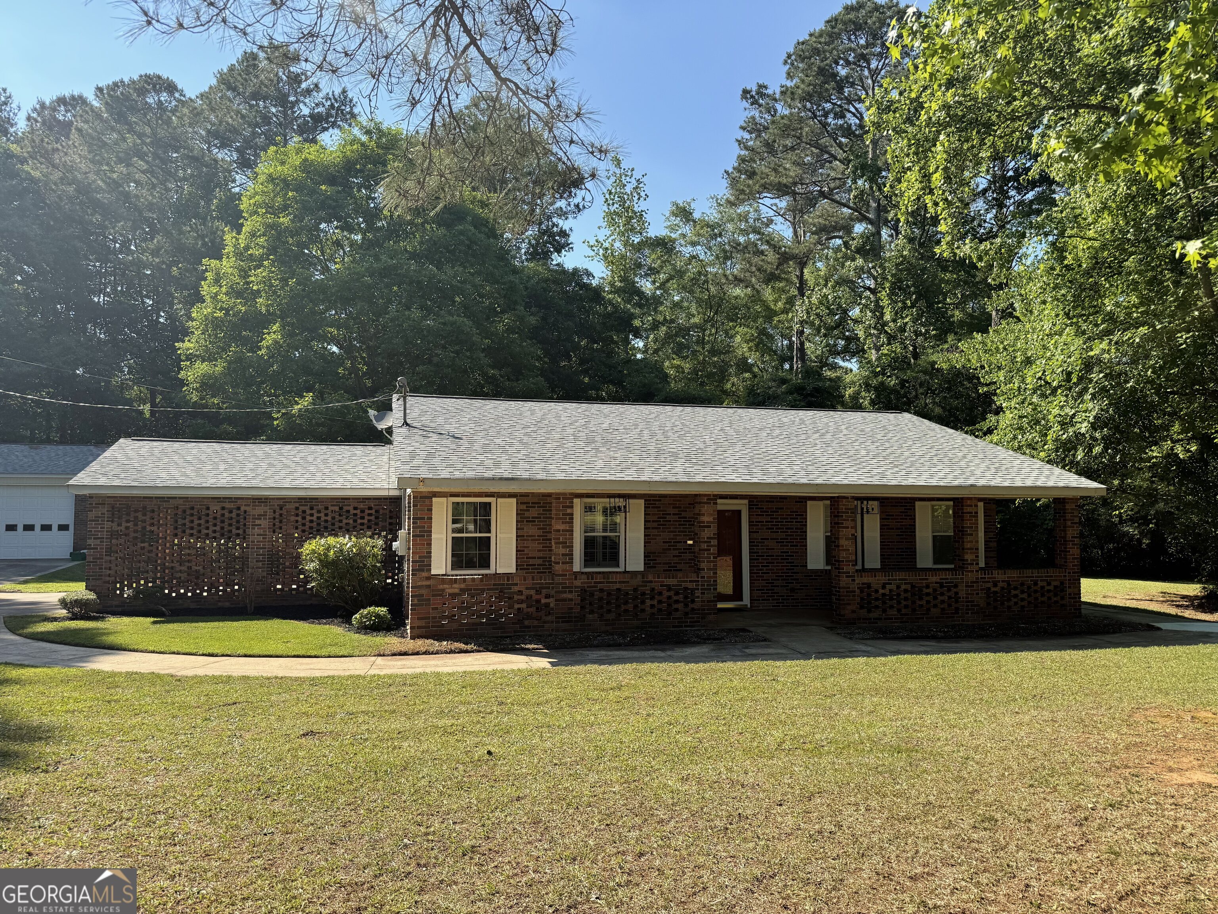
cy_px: 457
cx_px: 609
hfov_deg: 71.6
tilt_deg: +3.6
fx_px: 844
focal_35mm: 24
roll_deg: -0.9
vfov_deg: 56.8
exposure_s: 1/2000
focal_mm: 6.76
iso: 80
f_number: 1.78
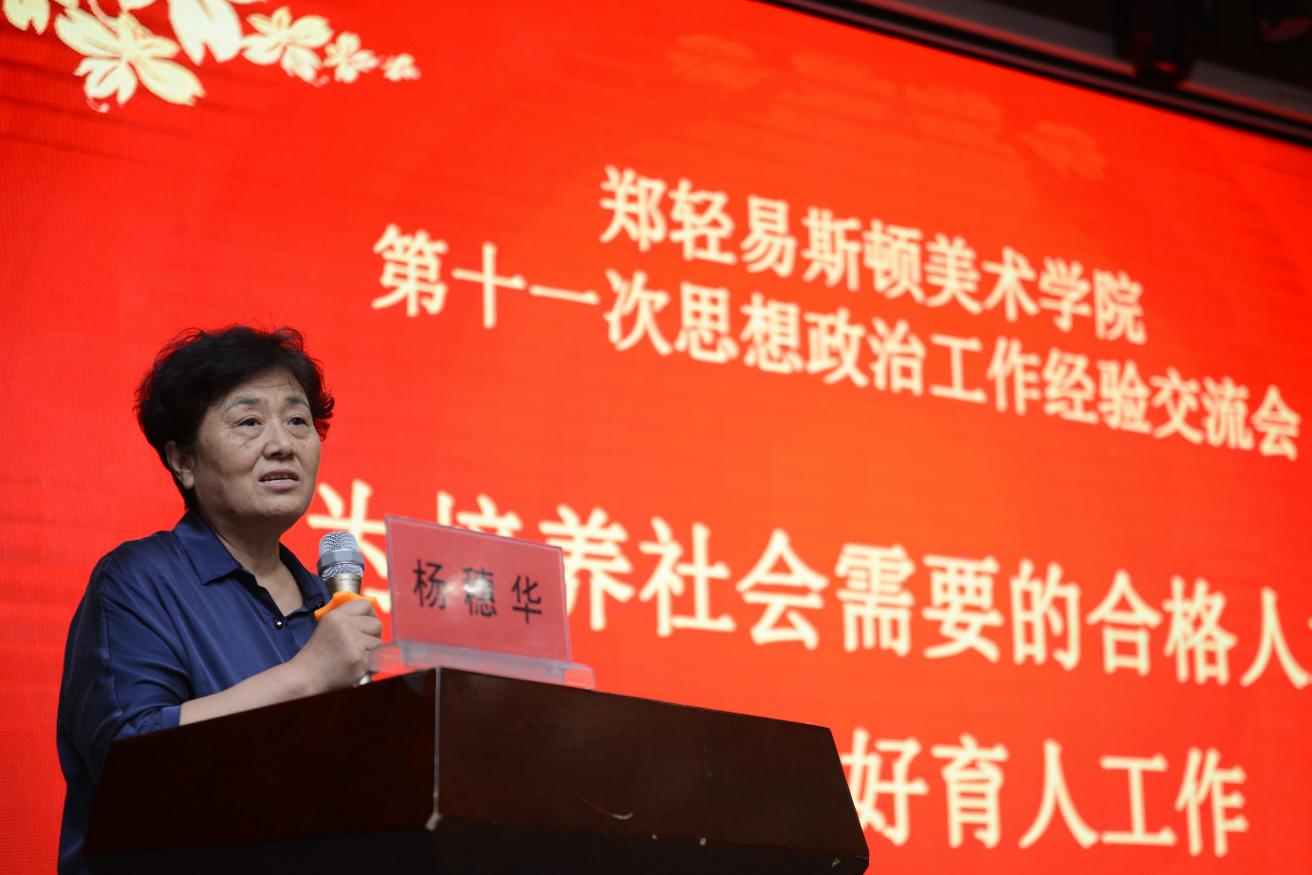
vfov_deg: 16.9
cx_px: 721
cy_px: 489
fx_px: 2952
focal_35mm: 81
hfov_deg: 25.0
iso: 500
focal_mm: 70
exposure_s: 1/250
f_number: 2.8
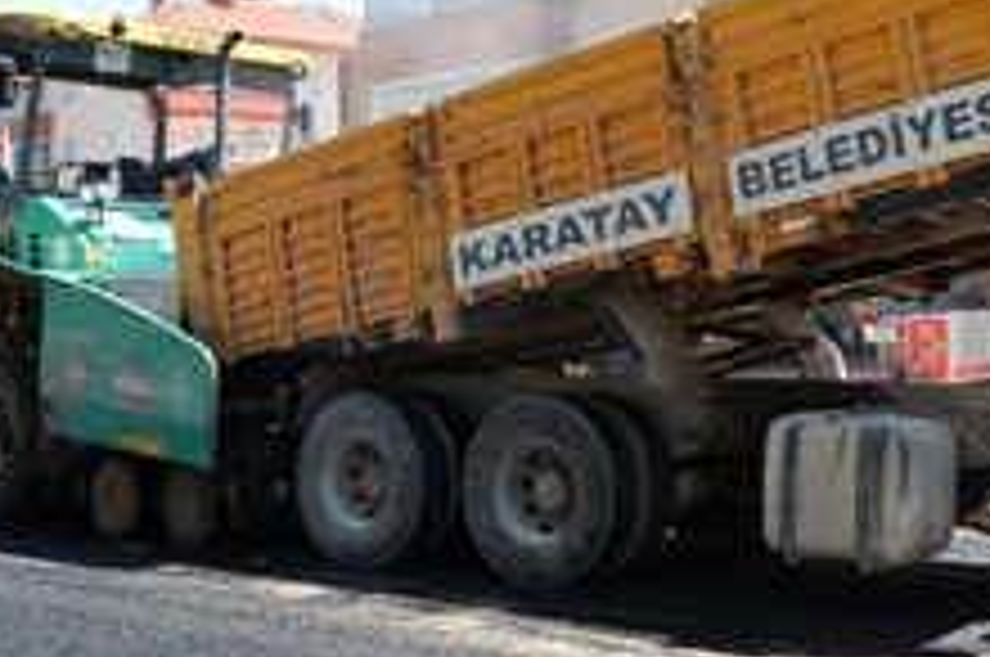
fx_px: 1510
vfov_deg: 24.5
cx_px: 662
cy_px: 290
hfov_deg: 35.9
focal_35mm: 55
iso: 250
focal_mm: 18
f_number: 8
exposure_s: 1/250
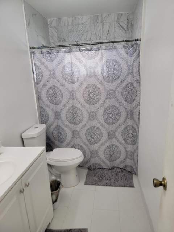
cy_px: 116
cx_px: 87
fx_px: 161
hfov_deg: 56.8
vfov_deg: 71.6
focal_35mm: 24
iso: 100
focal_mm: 6.7
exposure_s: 1/120
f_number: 1.8
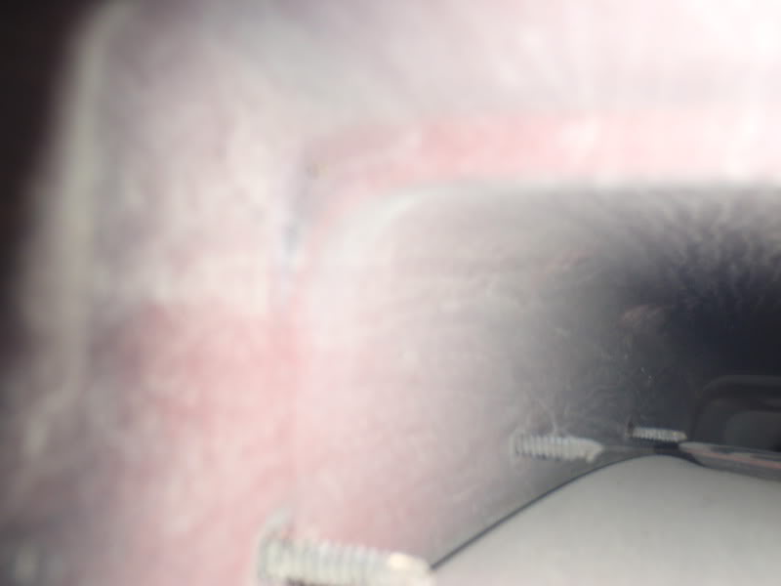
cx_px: 390
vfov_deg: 39.7
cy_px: 293
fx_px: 812
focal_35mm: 36
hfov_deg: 51.4
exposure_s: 1/40
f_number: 4.1
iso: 100
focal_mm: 6.53
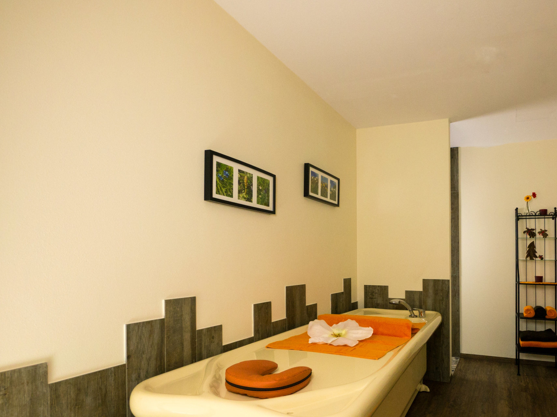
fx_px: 338
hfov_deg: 76.4
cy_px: 299
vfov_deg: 60.8
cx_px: 373
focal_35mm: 21
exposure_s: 1/50
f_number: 4
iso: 400
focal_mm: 7
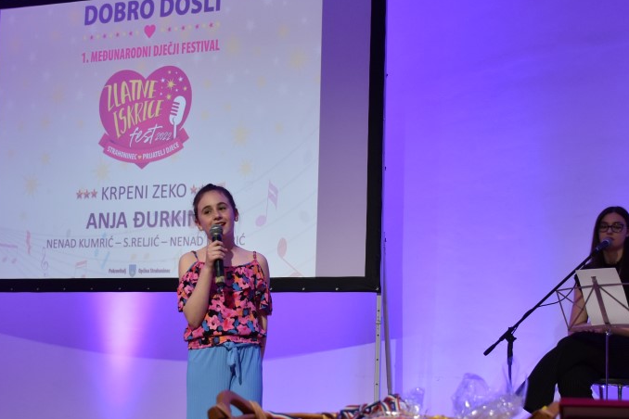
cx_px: 320
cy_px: 298
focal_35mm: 51
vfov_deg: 26.2
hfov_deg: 38.9
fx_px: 891
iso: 800
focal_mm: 20
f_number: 3.5
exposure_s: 1/200
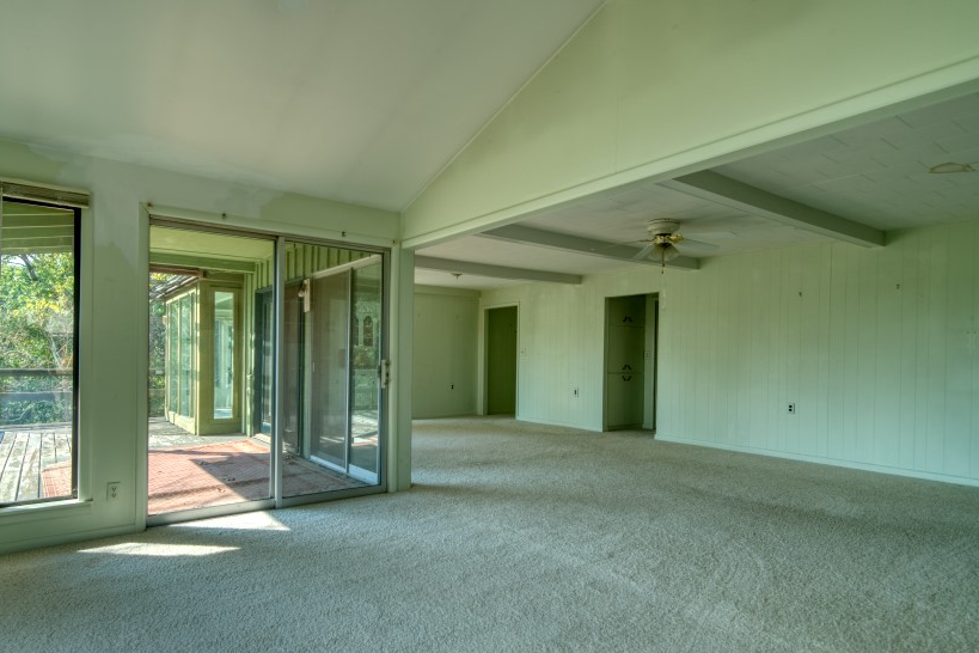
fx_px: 544
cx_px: 445
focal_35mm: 20
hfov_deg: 83.8
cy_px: 359
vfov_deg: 61.8
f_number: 8
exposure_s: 1/320
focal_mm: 16
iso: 100
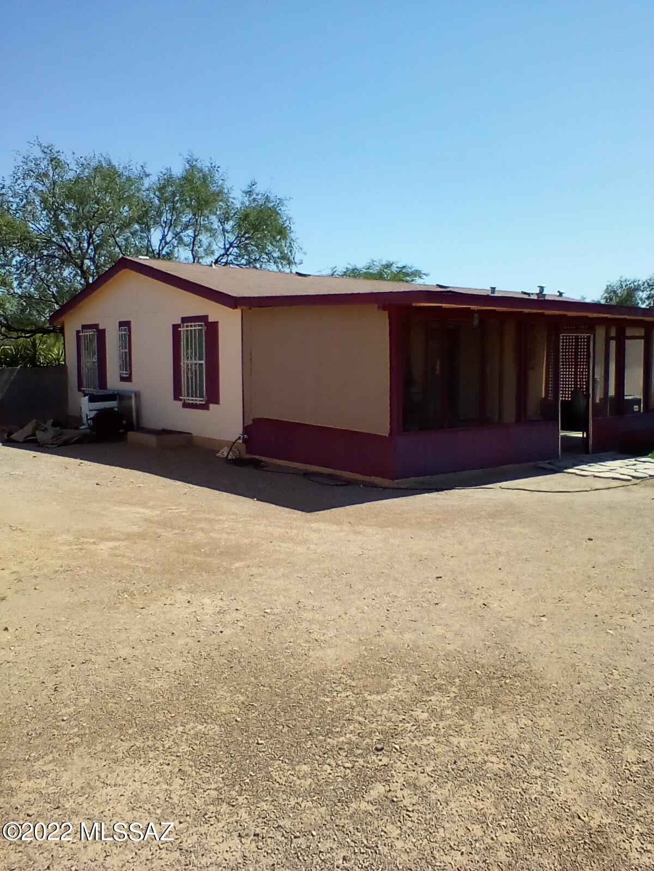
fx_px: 781
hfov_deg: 45.4
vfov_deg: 58.4
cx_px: 327
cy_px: 436
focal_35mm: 31
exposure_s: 1/1595
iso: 102
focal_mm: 2.38
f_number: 2.4
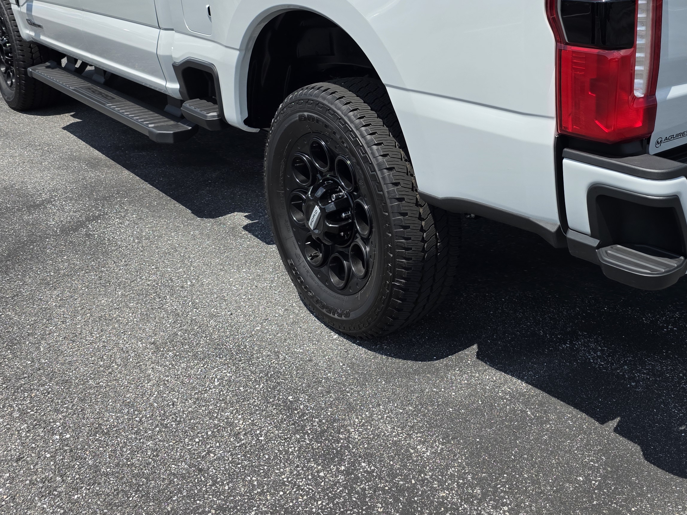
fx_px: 794
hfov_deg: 45.9
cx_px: 473
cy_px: 99
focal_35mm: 40
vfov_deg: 34.8
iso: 80
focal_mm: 6.3
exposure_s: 1/5017
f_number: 1.7
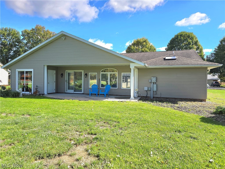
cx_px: 112
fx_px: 149
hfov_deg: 73.9
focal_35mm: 23
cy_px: 84
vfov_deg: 58.9
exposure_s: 1/625
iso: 12
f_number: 1.7
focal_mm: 6.3
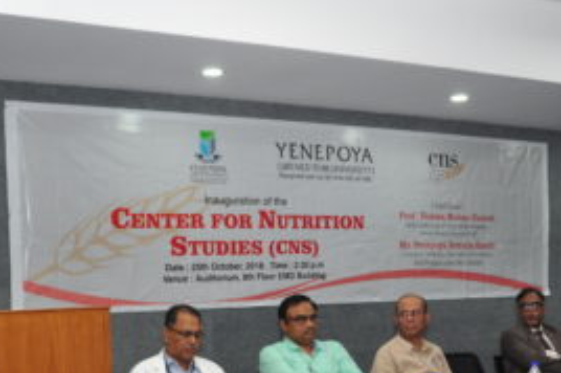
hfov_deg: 33.9
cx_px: 243
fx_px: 918
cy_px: 330
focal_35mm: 59
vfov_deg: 22.4
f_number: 5.6
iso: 800
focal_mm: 22
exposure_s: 1/125
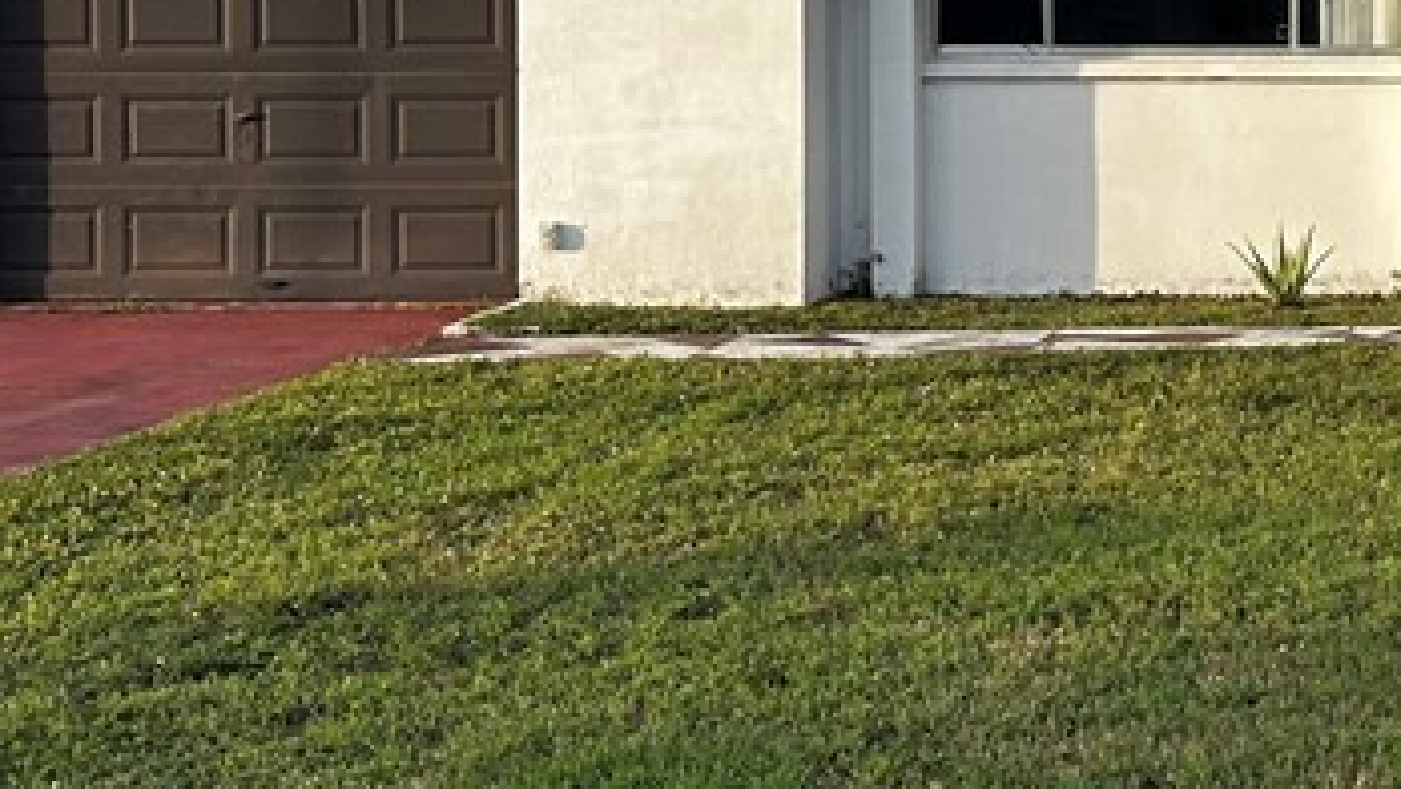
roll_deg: -0.3
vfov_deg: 15.5
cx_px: 1494
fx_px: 2861
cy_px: 101
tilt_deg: -0.7
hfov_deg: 25.7
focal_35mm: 77
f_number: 1.78
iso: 80
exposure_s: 1/1473
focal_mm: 6.86
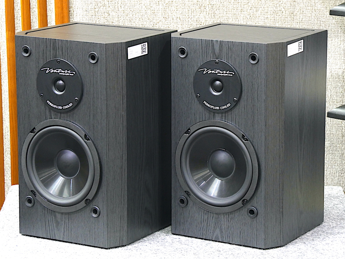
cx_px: 170
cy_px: 128
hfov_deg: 15.4
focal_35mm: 128
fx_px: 1276
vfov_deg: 11.6
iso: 200
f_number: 5.2
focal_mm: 22.3
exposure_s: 1/2.5
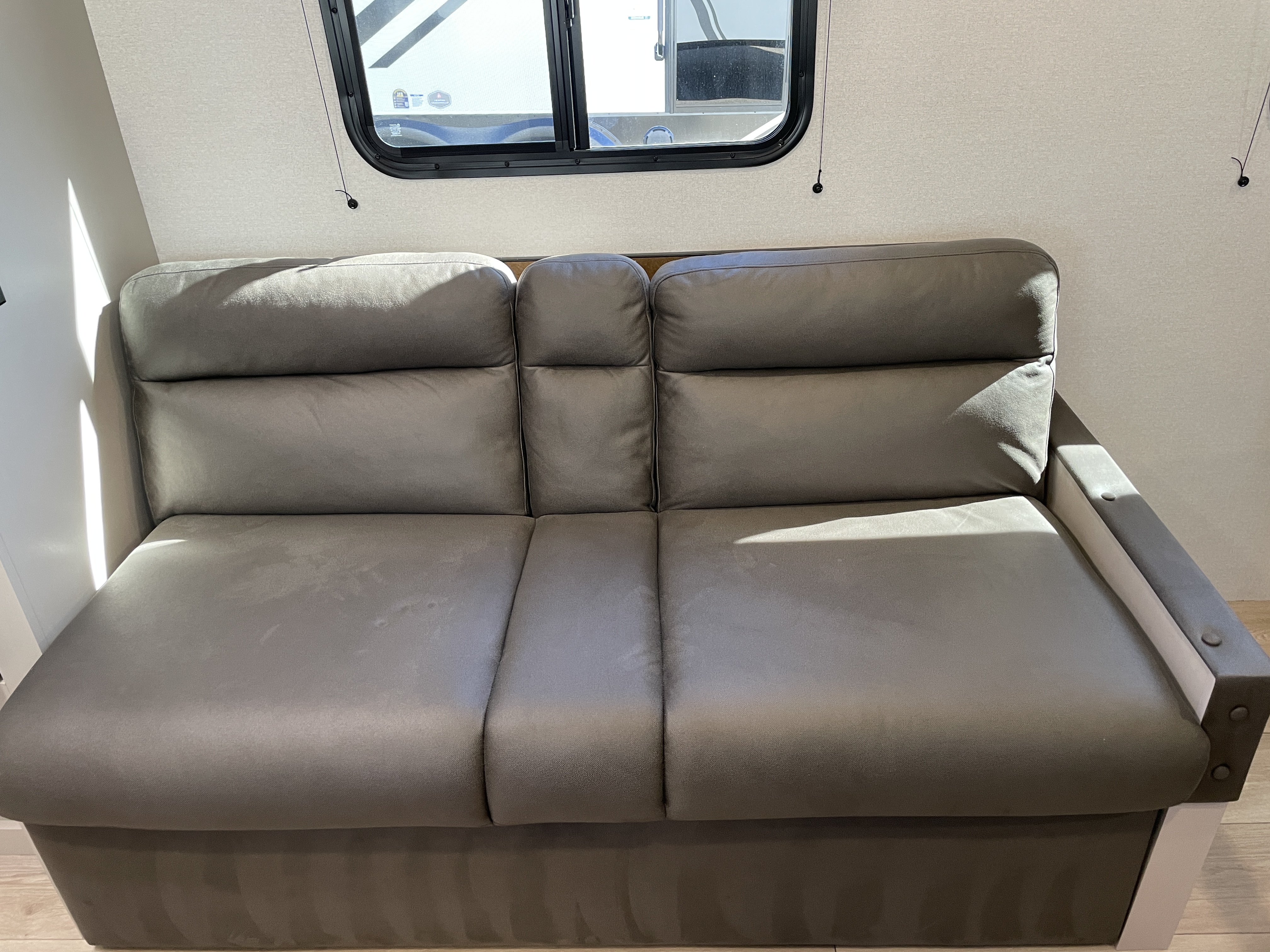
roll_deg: +1.7
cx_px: 635
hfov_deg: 67.3
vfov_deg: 53.1
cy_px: 476
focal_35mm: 26
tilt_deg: -29.6
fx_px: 954
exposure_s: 1/60
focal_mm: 4.2
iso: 125
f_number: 1.6
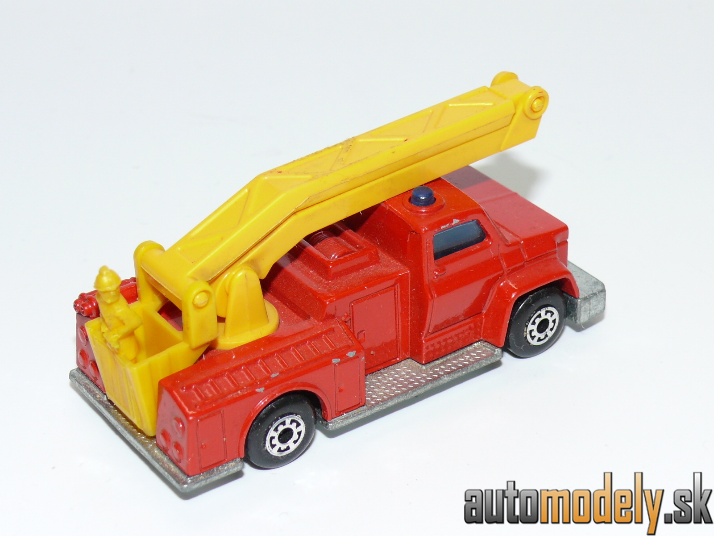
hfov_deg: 22.0
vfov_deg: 16.6
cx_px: 357
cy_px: 268
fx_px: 1836
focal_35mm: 89
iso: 100
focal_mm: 12.6
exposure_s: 1/30
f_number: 4
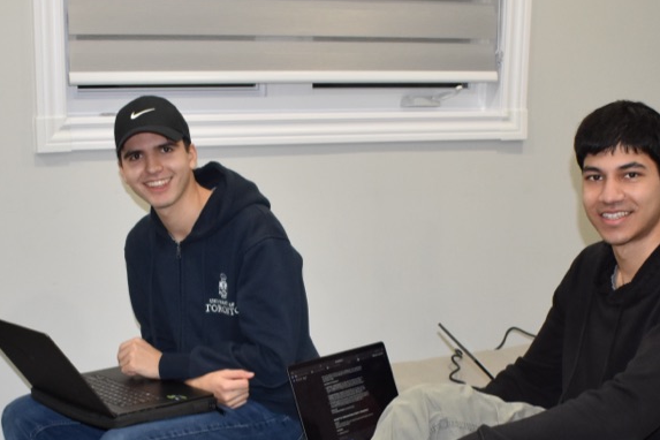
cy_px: 397
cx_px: 288
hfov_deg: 30.5
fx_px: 1210
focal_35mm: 66
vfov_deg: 20.2
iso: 800
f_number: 3.5
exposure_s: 1/125
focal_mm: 18
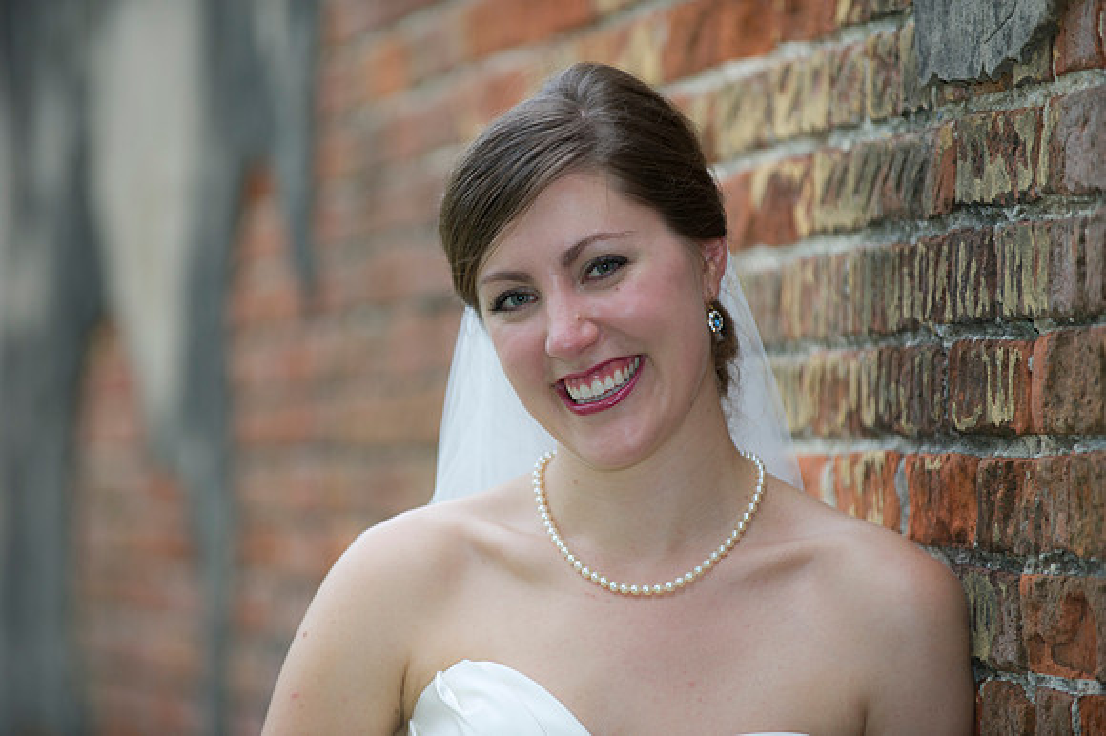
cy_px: 368
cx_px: 553
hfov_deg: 10.3
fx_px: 6141
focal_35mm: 200
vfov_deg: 6.9
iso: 400
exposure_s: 1/250
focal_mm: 200
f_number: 3.2
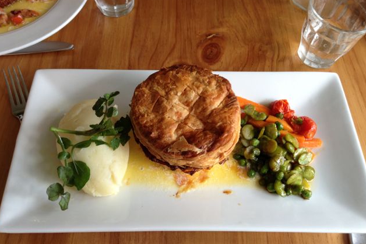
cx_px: 181
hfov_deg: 54.5
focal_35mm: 35
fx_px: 356
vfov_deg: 37.8
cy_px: 122
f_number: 2.4
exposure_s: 1/40
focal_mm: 4.13
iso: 64
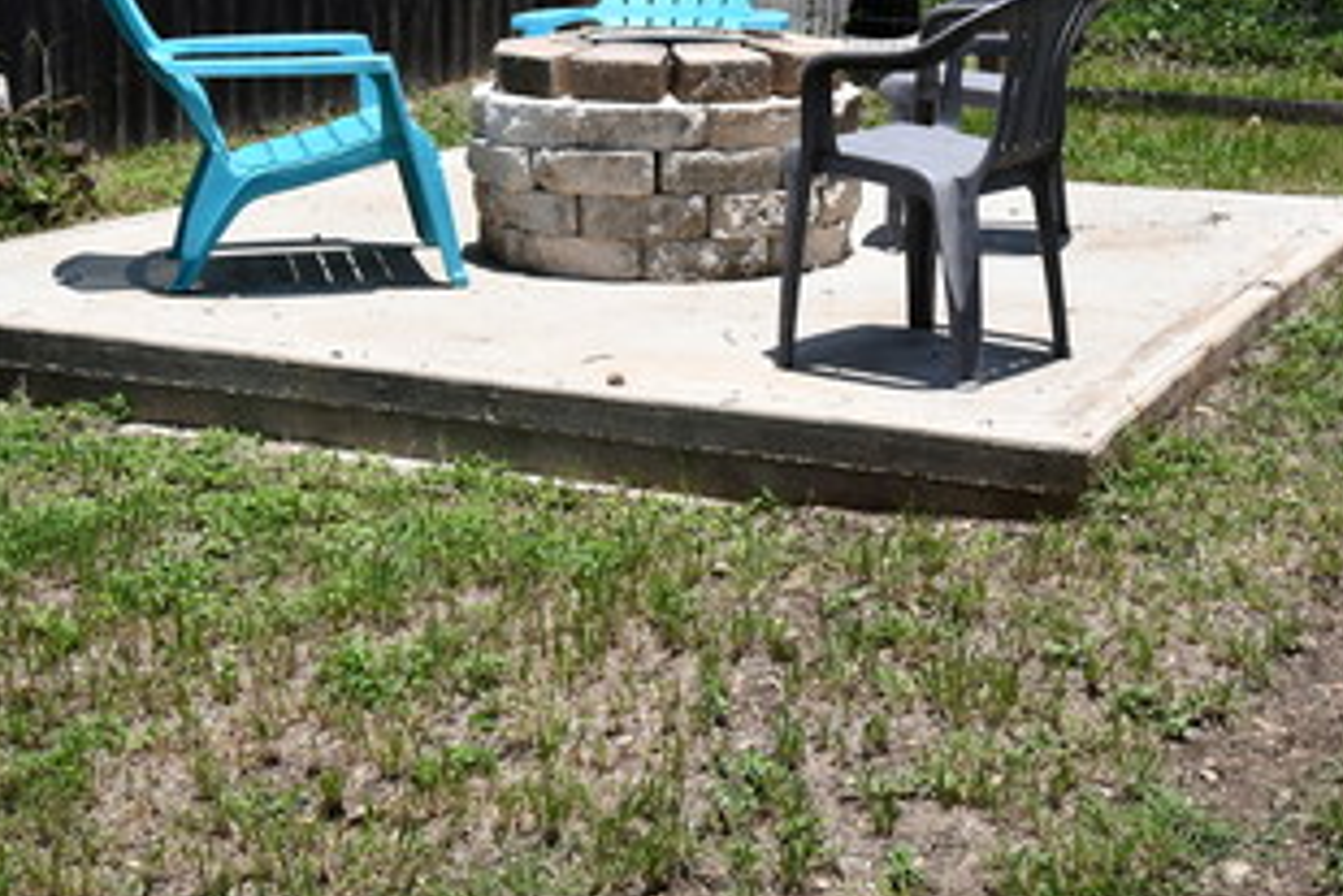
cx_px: 788
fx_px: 2314
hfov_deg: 32.3
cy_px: 45
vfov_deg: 21.3
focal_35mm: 62
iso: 640
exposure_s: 1/3200
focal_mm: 20
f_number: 6.3
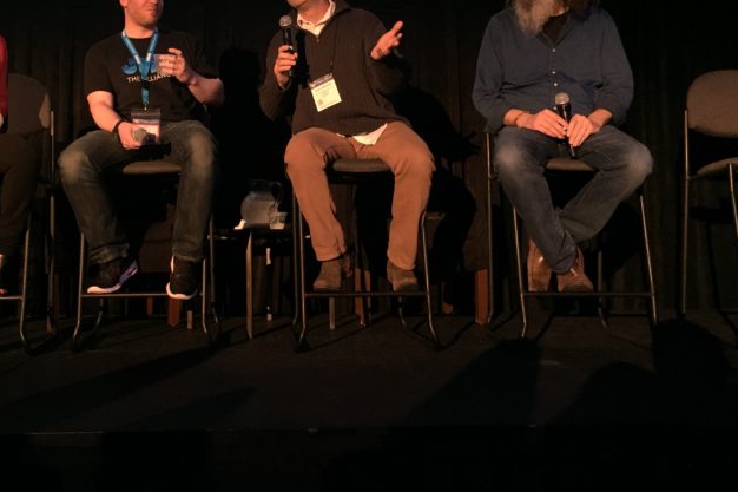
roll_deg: +0.0
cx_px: 291
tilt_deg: +3.4
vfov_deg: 35.8
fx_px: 758
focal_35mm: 37
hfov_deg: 51.5
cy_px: 190
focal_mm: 4.15
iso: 100
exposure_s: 1/30
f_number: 2.2
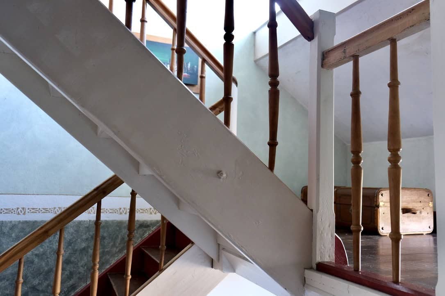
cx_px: 222
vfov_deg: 45.0
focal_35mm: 29
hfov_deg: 63.7
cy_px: 148
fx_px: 358
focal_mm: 19.6
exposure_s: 1/27
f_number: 2.8
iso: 1250
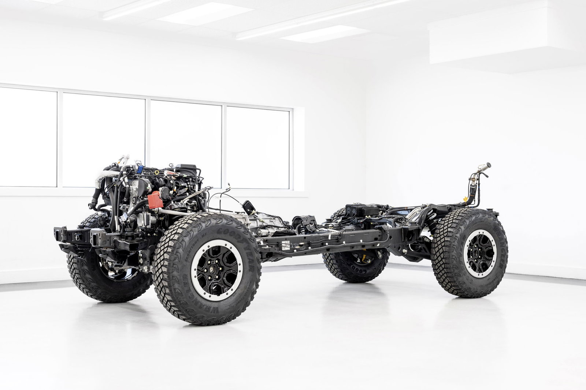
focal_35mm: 50
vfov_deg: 27.0
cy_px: 195
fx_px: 814
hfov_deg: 39.6
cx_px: 293
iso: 100
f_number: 8
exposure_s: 1/8
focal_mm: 50
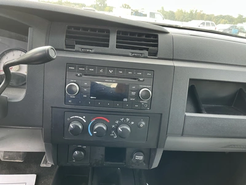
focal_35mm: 28
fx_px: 199
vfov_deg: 49.7
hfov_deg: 63.4
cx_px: 123
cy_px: 92
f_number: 1.8
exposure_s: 1/107
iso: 64
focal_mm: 3
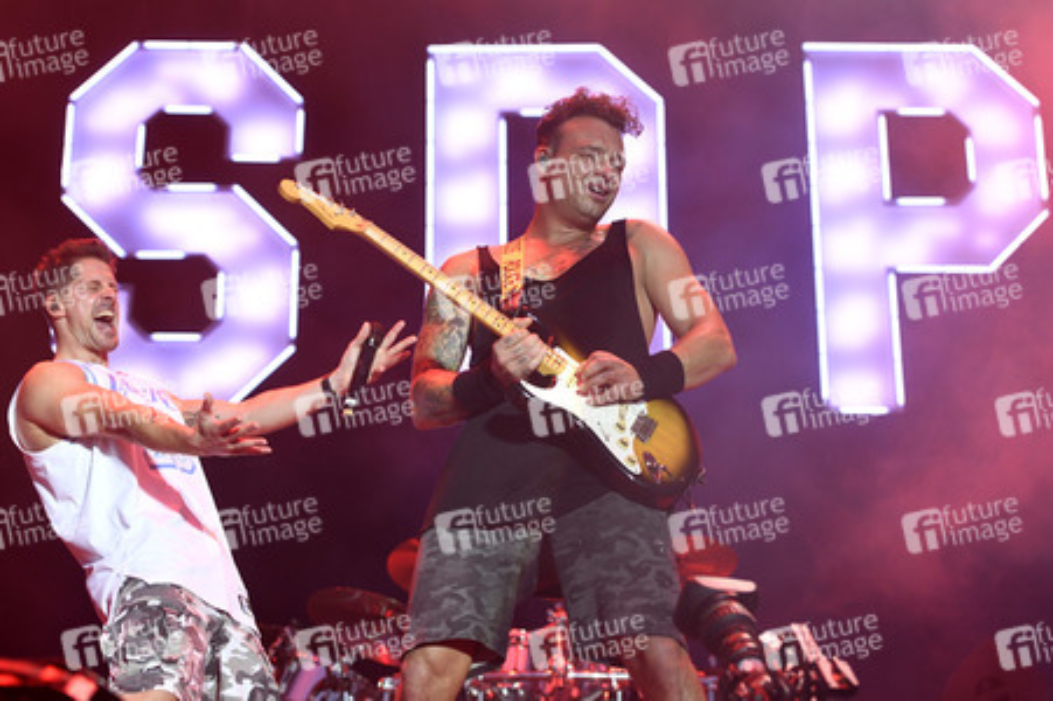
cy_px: 350
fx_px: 2046
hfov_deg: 28.9
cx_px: 526
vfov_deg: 19.4
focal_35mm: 70
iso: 1600
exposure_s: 1/400
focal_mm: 70
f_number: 4
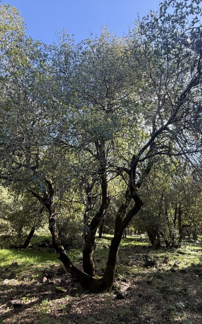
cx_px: 118
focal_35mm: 20
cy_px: 162
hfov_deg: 59.3
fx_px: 176
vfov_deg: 85.1
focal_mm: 2.22
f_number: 2.2
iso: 64
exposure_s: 1/150
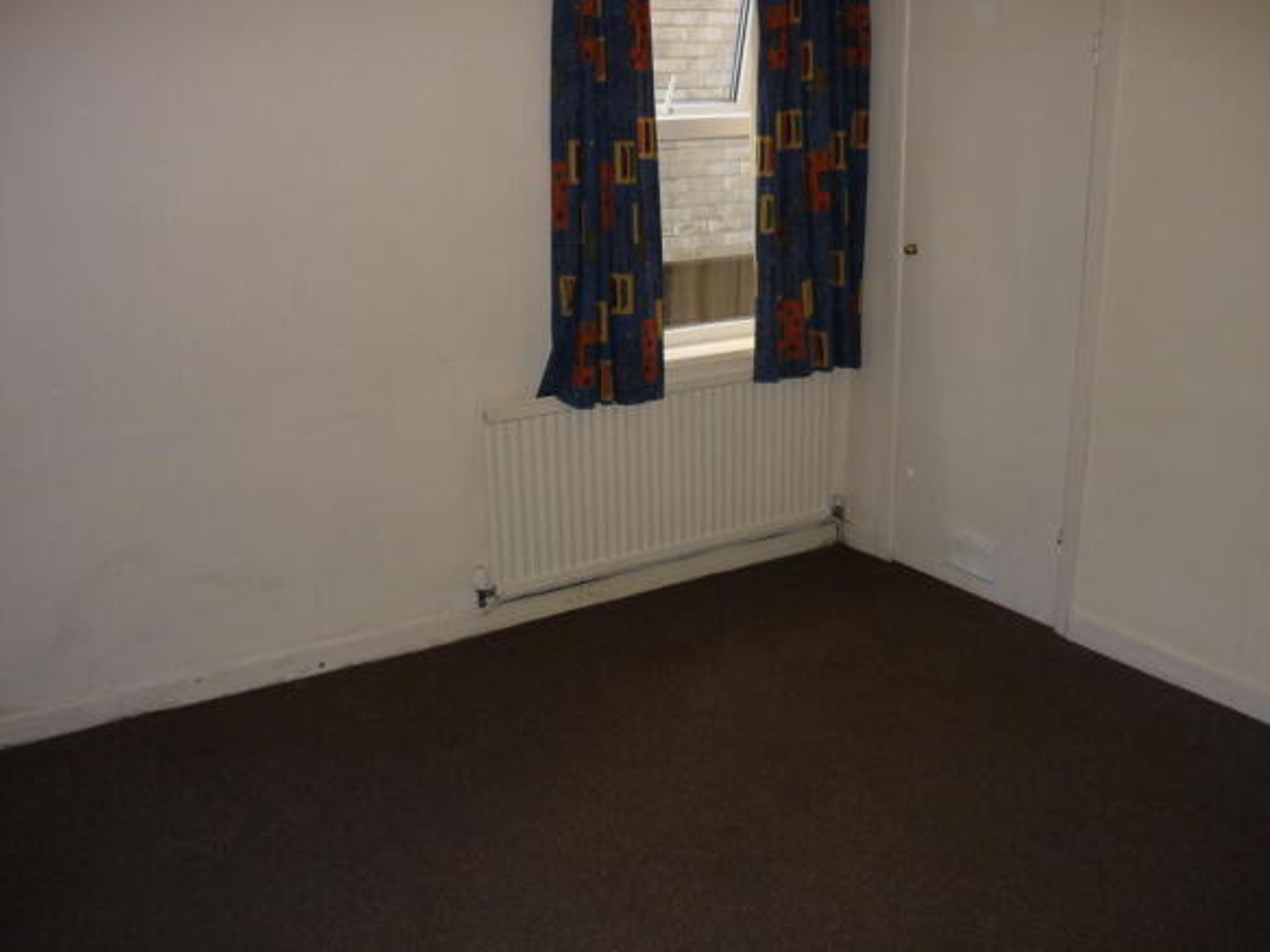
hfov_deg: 55.4
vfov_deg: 42.9
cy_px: 476
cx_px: 635
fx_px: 1210
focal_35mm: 33
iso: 100
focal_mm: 5.5
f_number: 2.8
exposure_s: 1/30
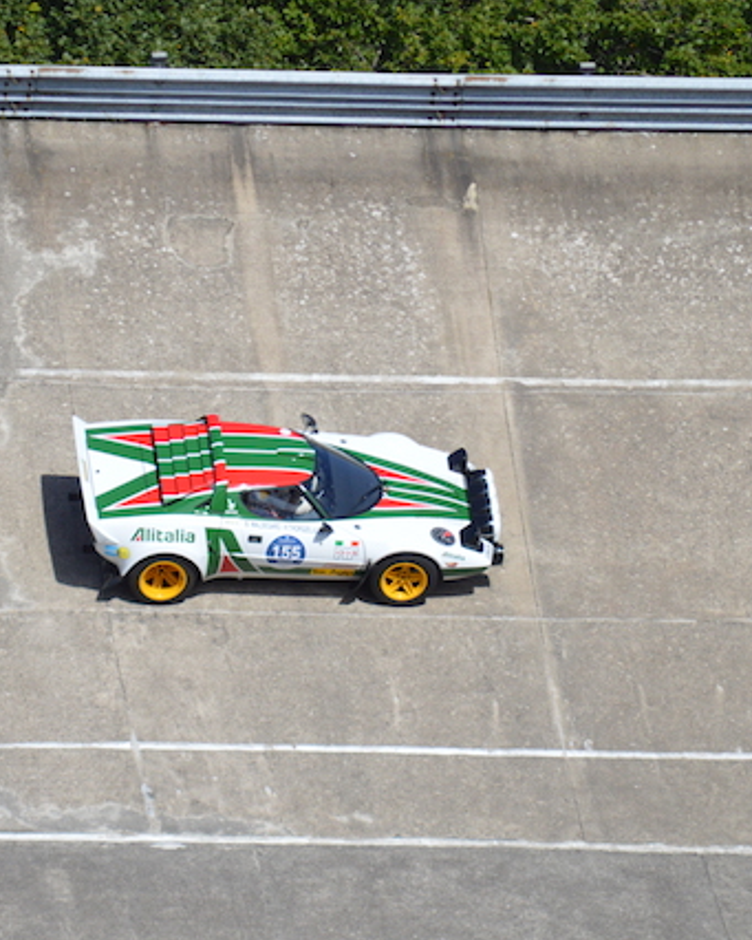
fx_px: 14684
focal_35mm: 528
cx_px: 287
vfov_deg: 3.7
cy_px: 437
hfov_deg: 2.9
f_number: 7.1
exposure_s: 1/2000
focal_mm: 200
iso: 400
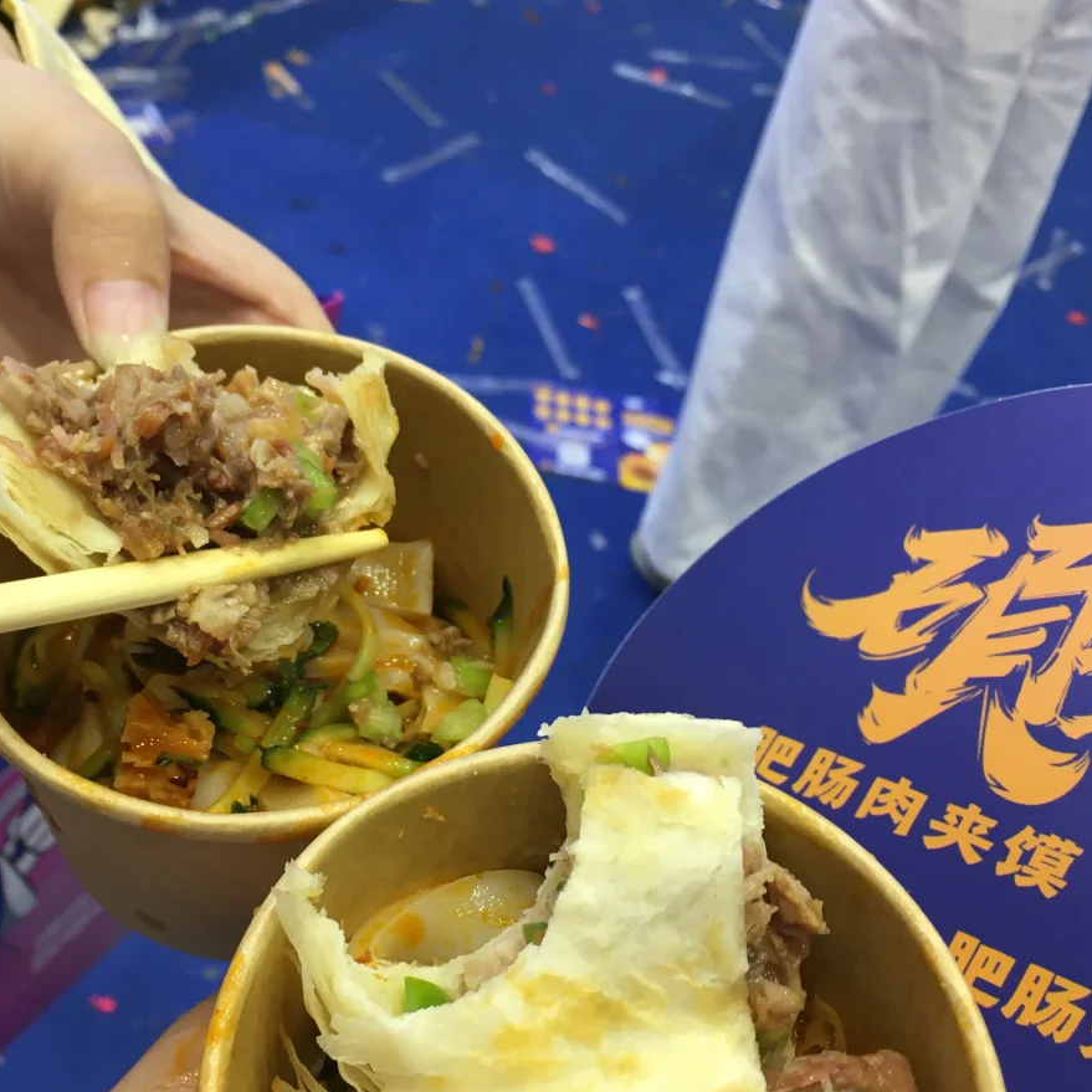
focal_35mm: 42
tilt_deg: -44.2
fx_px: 1499
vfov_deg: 40.0
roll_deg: -14.5
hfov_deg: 40.0
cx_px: 483
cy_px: 547
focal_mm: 4.15
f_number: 2.2
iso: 64
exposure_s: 1/33
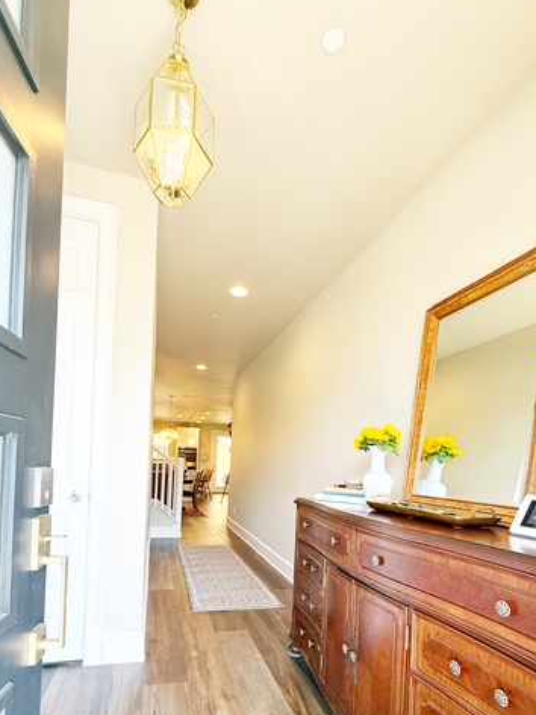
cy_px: 468
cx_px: 257
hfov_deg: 68.7
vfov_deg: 82.2
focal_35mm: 19
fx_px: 392
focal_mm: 2.22
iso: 160
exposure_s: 1/120
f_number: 2.2
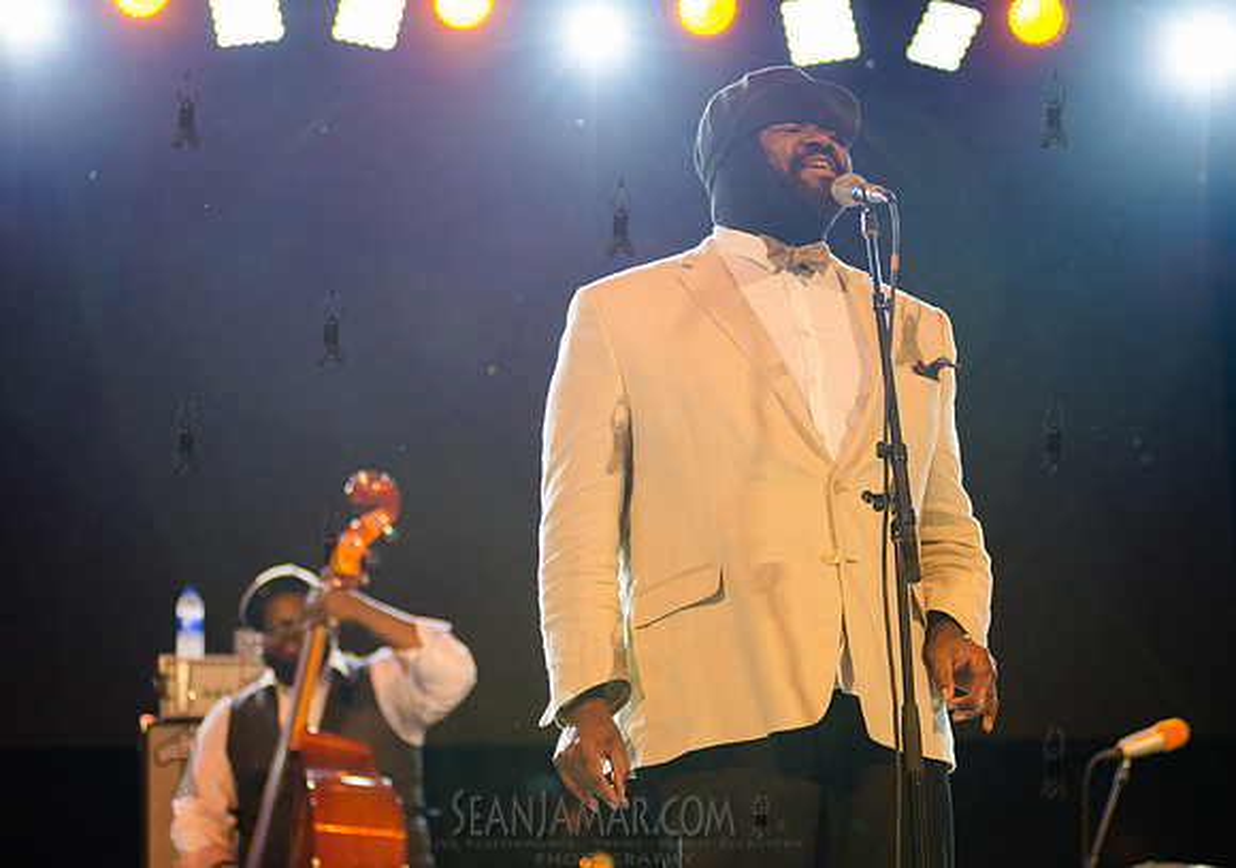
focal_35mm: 83
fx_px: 2892
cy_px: 434
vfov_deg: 17.1
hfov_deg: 24.1
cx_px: 585
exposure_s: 1/500
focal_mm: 80
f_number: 3.2
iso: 2000
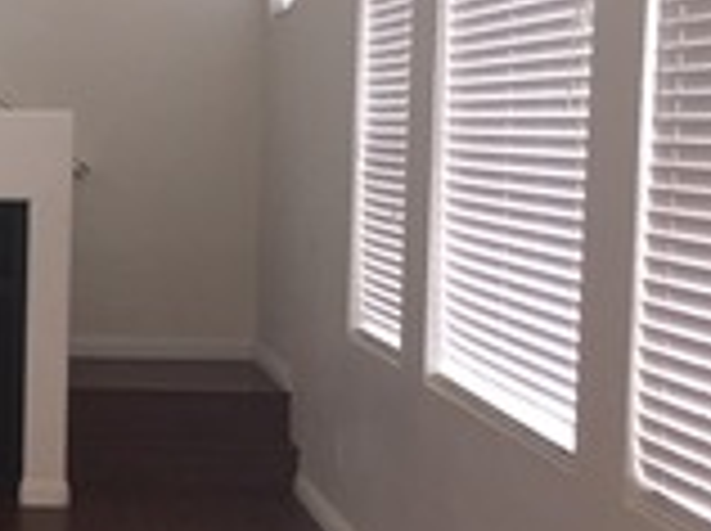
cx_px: -194
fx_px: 1928
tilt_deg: -6.2
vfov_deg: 15.7
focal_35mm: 94
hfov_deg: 19.4
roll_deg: -1.3
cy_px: 302
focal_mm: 4.15
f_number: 2.2
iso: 80
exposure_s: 1/30
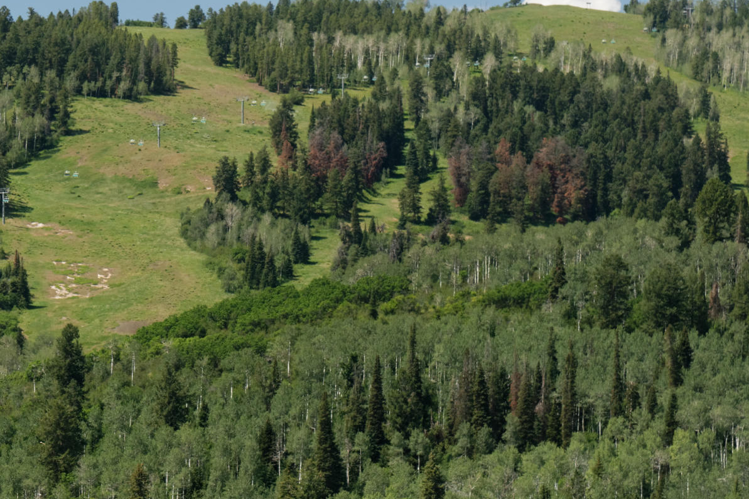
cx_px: -118
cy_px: 481
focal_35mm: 239
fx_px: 4971
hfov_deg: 8.5
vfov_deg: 5.7
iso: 200
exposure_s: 1/125
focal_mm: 95
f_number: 9
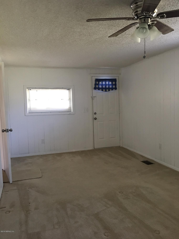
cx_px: 90
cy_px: 120
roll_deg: +1.2
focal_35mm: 29
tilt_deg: -3.6
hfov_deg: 48.2
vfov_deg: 61.7
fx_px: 200
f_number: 2.2
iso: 100
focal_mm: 4.15
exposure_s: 1/10
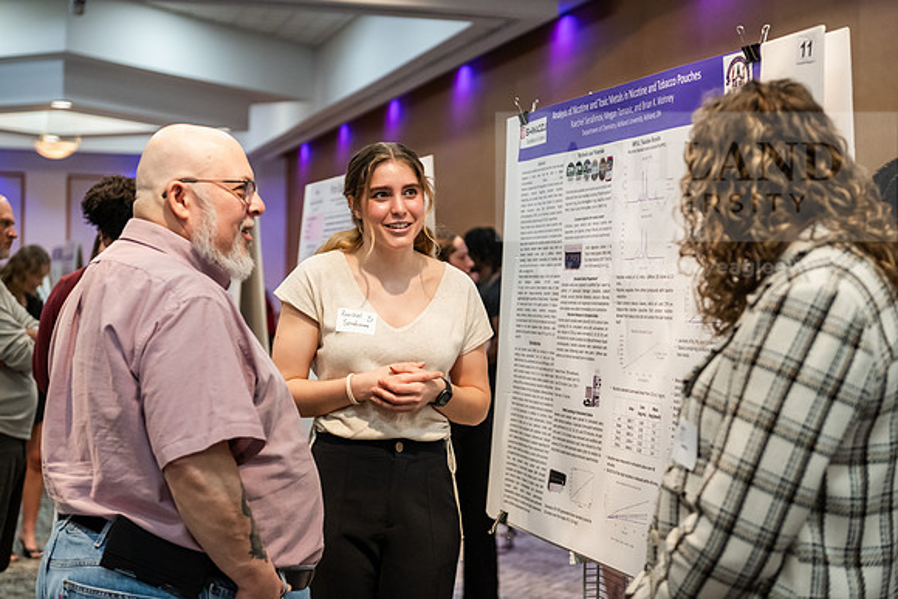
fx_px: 1547
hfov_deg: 32.4
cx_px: 449
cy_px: 300
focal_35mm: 62
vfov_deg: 21.9
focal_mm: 62
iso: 2000
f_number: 3.2
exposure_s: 1/200
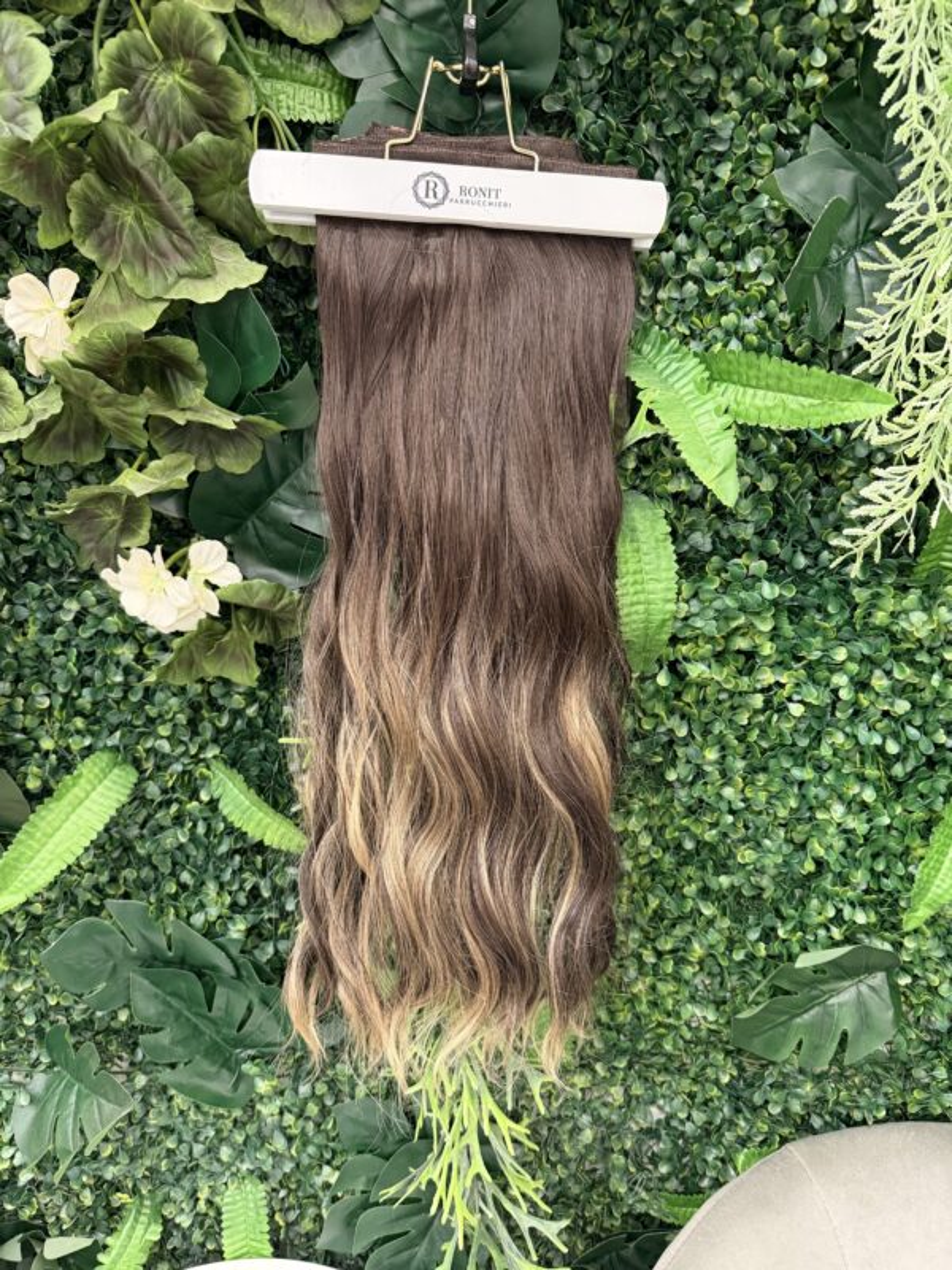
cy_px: 635
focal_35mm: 24
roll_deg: -0.2
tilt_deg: -15.4
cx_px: 476
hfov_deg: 56.8
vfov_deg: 71.6
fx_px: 880
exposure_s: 1/50
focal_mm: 6.76
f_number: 1.78
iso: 400
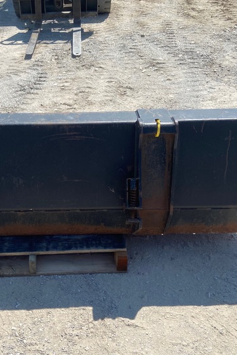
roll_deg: +1.4
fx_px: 395
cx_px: 58
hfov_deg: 32.7
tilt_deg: -32.1
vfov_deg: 48.4
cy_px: 186
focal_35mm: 40
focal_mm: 4.25
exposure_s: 1/2183
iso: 32
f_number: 1.8
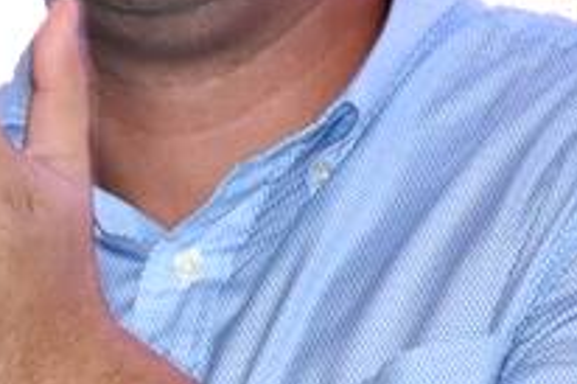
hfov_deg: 2.2
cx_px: -347
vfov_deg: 1.5
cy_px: 387
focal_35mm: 917
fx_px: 14684
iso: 3200
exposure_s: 1/100
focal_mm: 105
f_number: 5.6
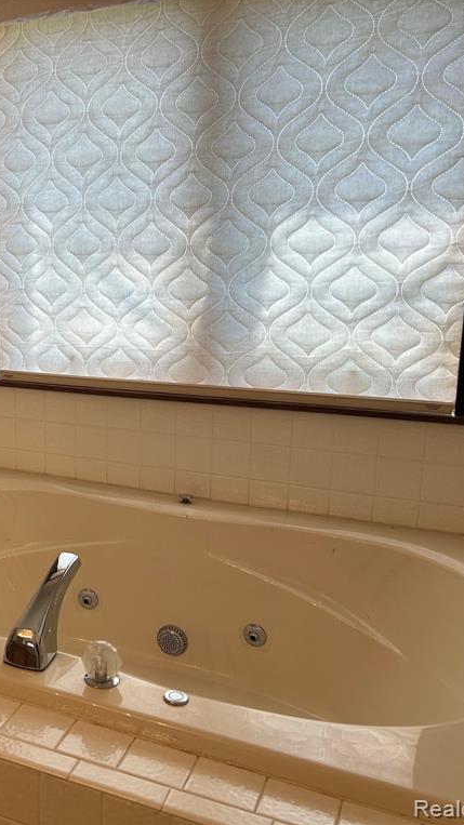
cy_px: 411
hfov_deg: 28.6
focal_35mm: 38
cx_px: -30
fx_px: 831
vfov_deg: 52.8
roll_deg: +1.5
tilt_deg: -13.0
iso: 32
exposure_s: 1/120
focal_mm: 5.7
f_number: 1.5
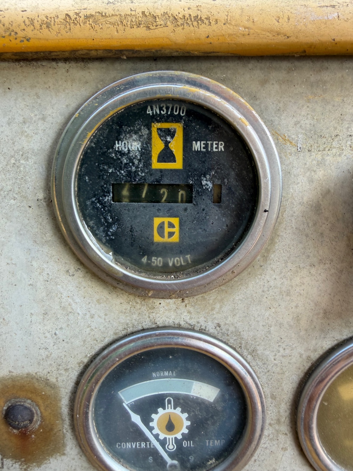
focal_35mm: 26
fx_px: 353
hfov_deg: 53.1
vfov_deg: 67.3
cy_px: 236
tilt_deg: -45.5
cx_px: 176
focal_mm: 2.22
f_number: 2.2
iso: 40
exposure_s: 1/161
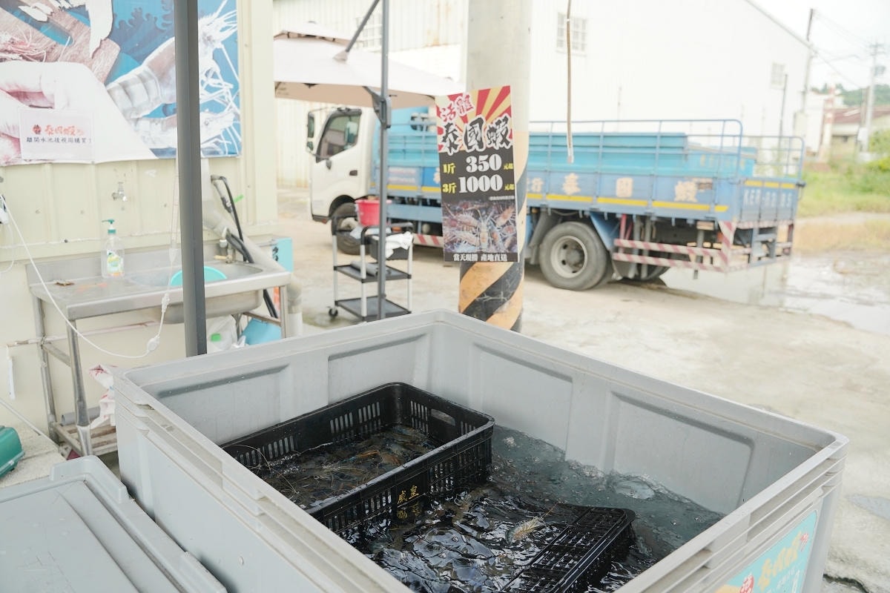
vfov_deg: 46.4
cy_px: 296
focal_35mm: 28
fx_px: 692
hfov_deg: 65.5
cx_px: 445
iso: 125
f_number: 4
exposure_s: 1/160
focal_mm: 28
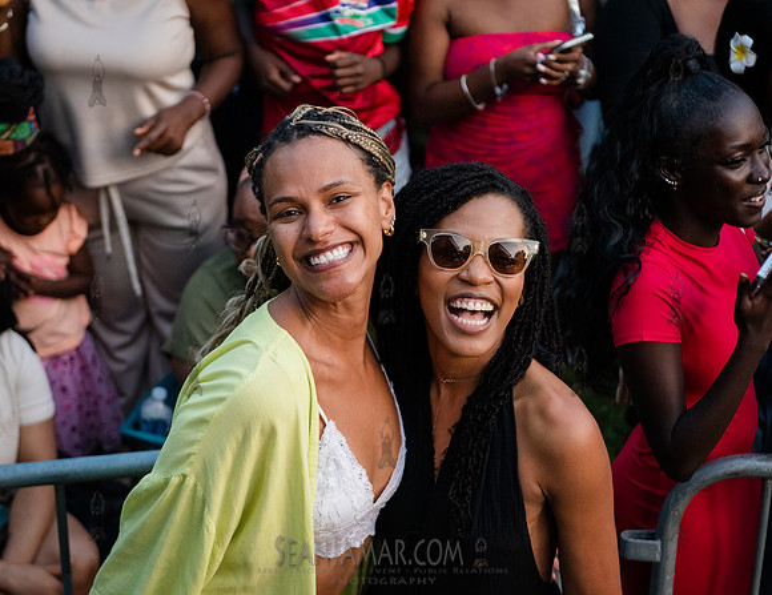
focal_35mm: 85
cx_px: 409
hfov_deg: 22.9
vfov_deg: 17.7
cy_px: 308
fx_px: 1906
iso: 4000
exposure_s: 1/320
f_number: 3.5
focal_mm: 70
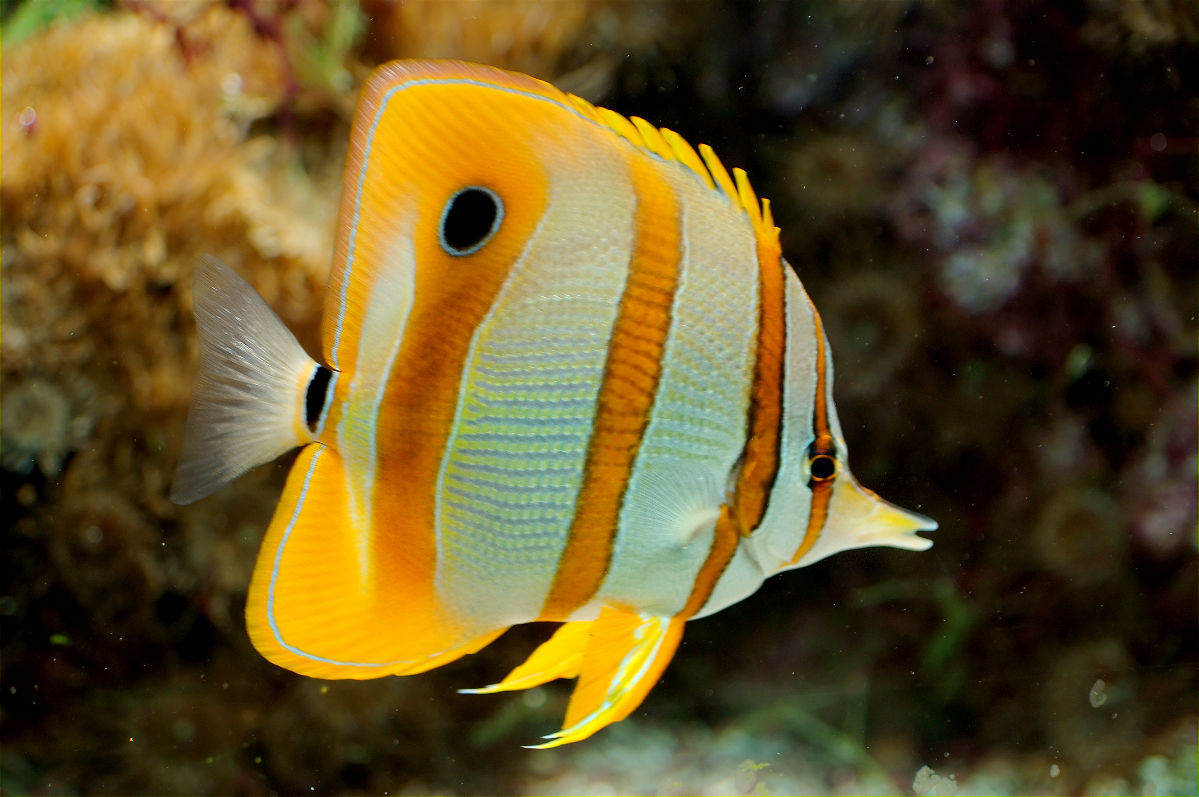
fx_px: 3493
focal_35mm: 105
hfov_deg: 19.5
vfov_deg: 13.0
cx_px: 600
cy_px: 398
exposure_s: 1/100
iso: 800
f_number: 5
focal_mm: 70
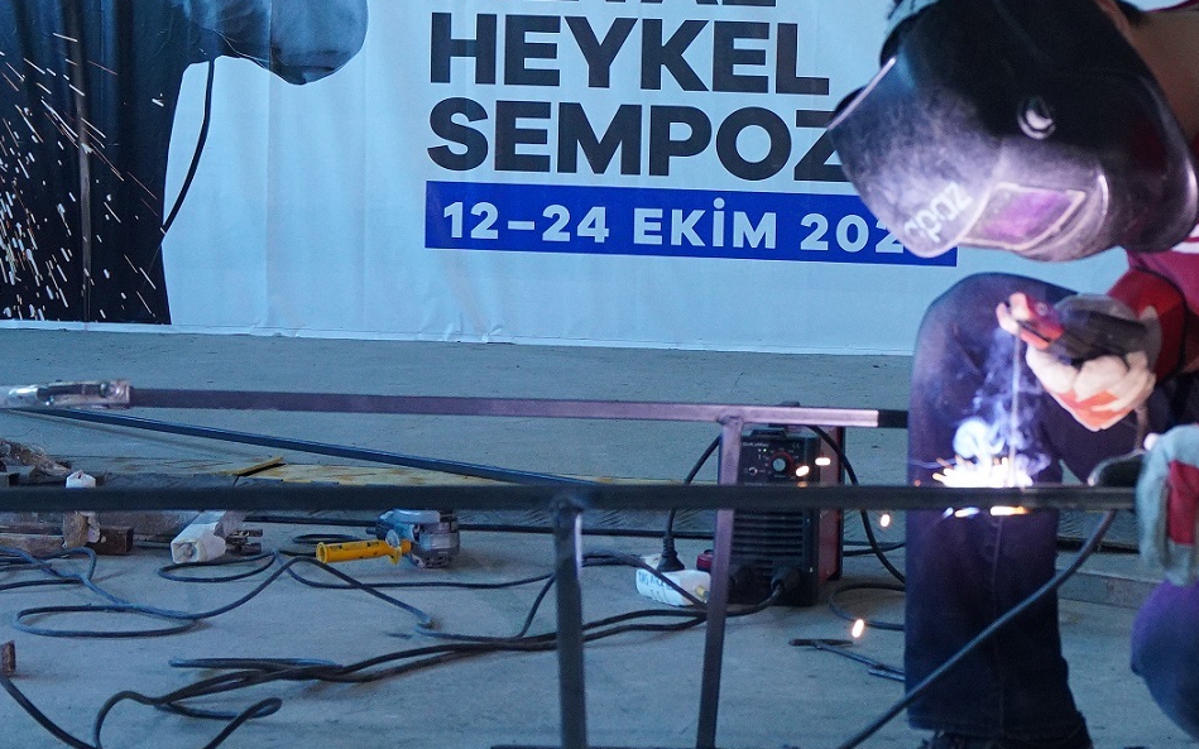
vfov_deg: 15.4
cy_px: 340
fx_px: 2777
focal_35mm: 85
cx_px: 962
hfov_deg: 24.0
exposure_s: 1/160
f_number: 4
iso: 1600
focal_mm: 25
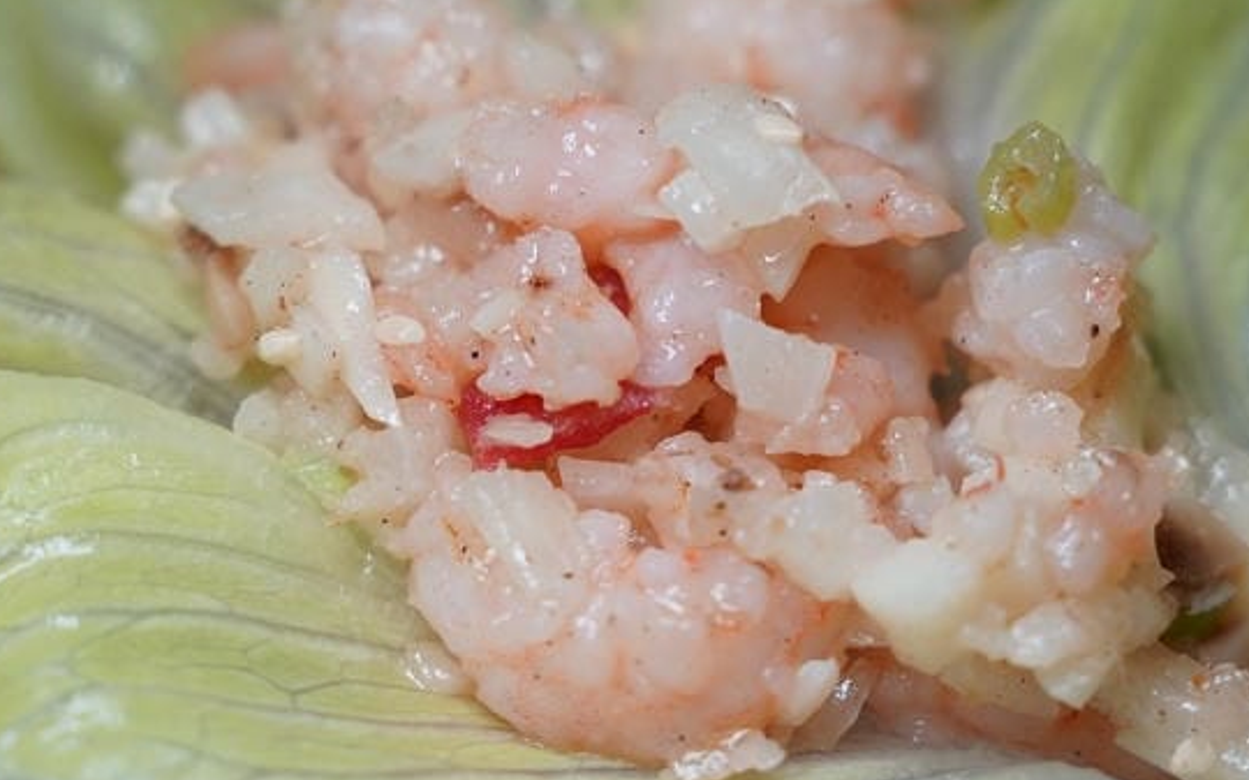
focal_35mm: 170
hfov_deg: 12.3
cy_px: 268
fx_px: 5784
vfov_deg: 7.7
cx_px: 655
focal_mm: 75
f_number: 4
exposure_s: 1/80
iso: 100
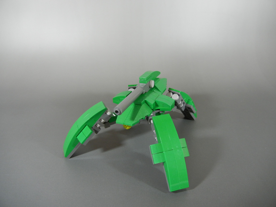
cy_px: 104
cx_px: 138
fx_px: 239
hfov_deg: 60.0
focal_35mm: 30
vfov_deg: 46.8
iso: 400
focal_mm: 5.4
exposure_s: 1/35
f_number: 3.5
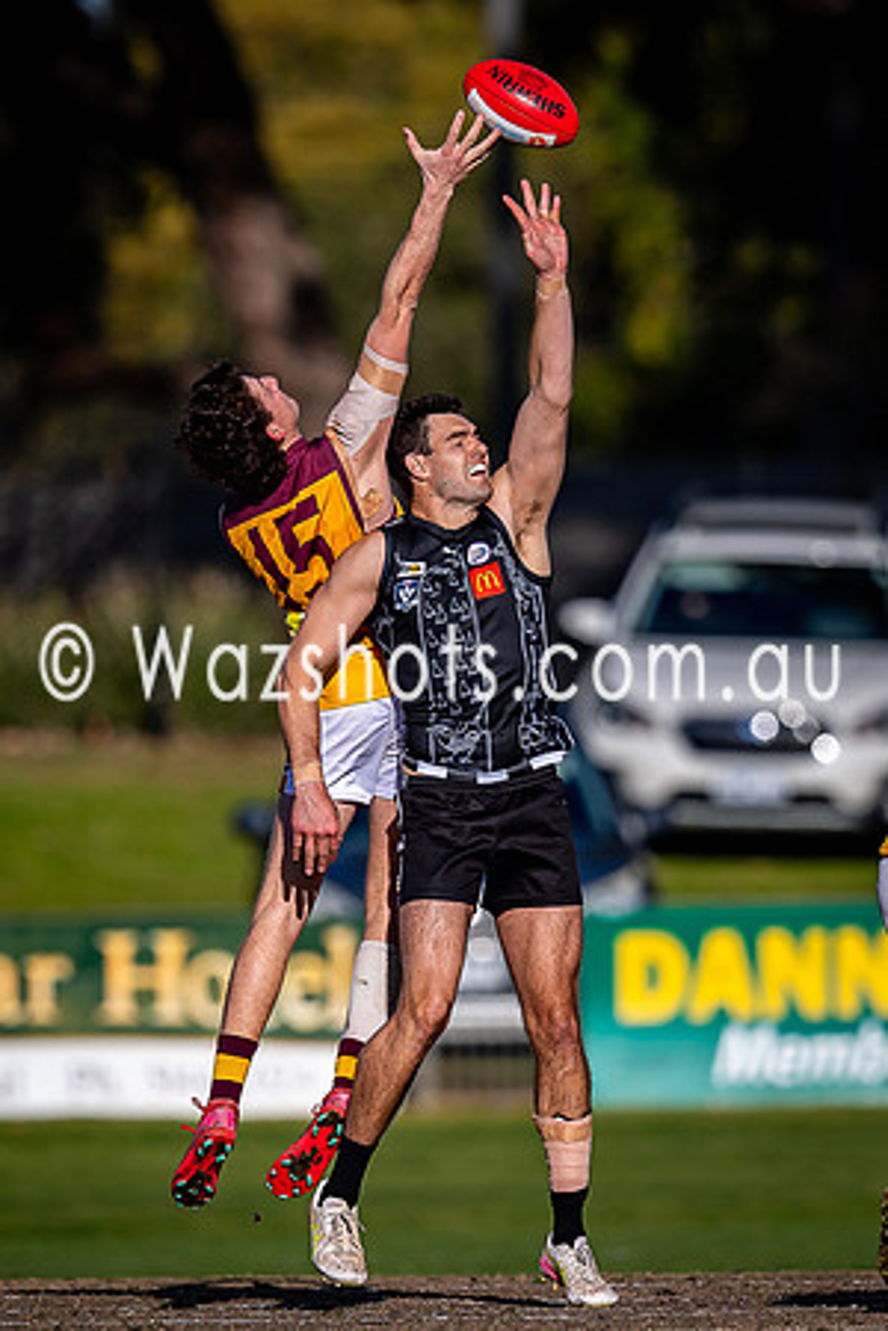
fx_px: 37243
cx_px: 444
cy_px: 752
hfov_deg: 1.4
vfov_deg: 2.0
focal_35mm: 1007
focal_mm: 500
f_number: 4
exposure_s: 1/2500
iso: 160
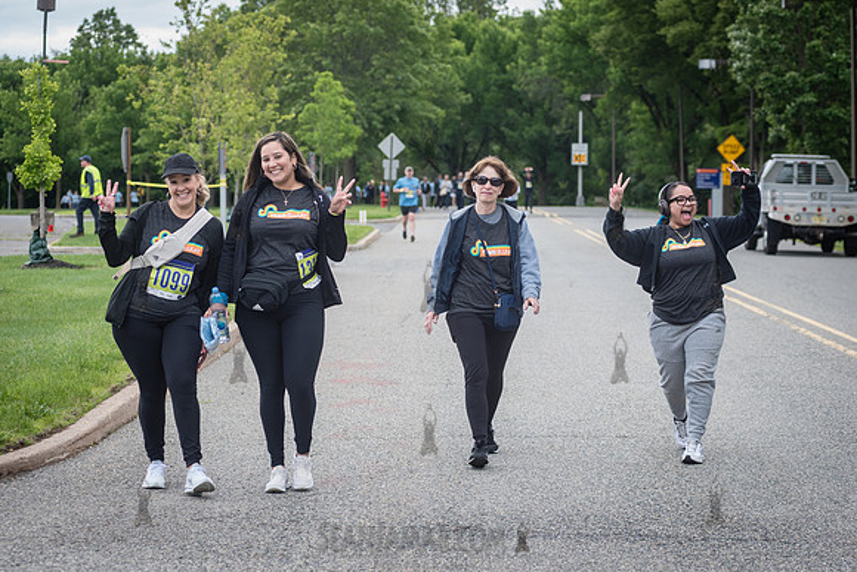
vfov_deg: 13.8
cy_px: 276
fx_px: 2355
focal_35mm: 99
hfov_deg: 20.6
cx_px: 499
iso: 400
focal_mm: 80
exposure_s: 1/1000
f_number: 4
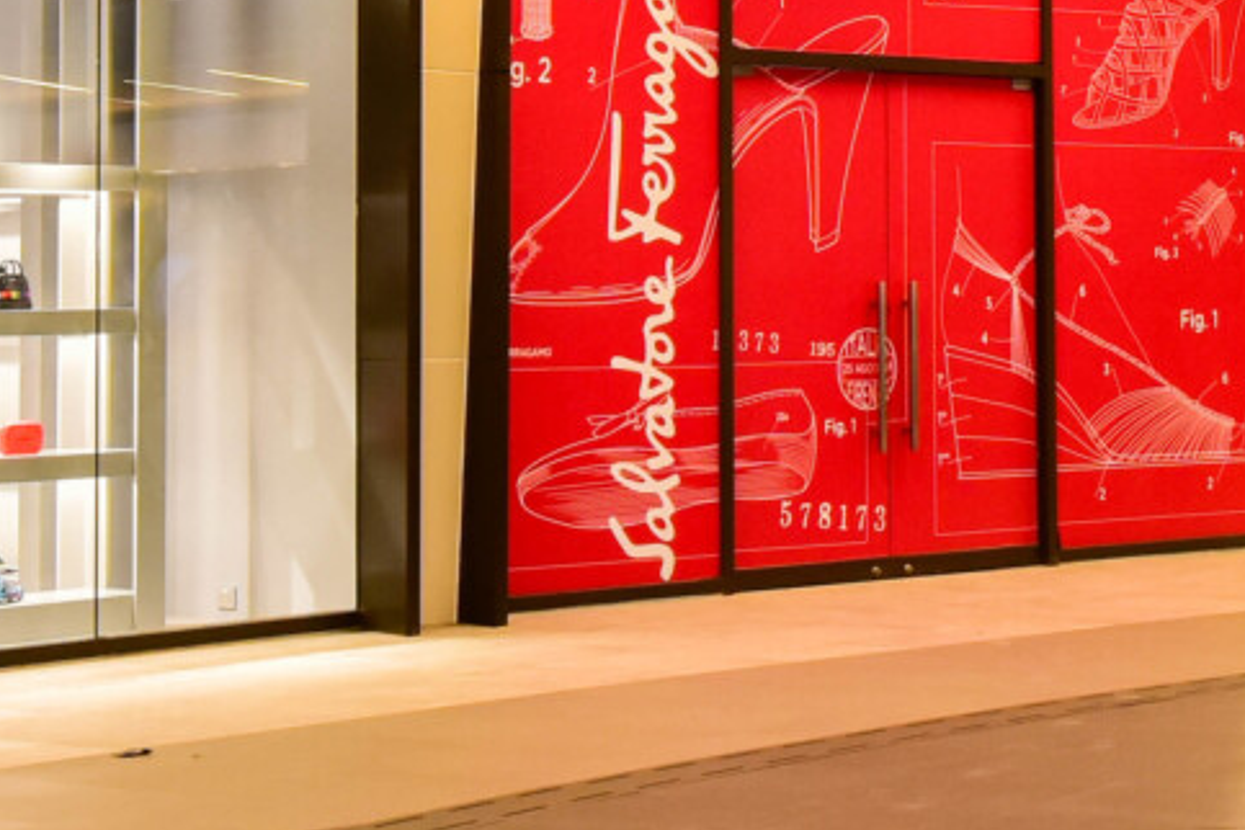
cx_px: 1155
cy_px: 104
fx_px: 3666
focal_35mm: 106
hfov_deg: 18.9
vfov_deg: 12.8
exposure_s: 1/10
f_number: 10
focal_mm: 20
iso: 500
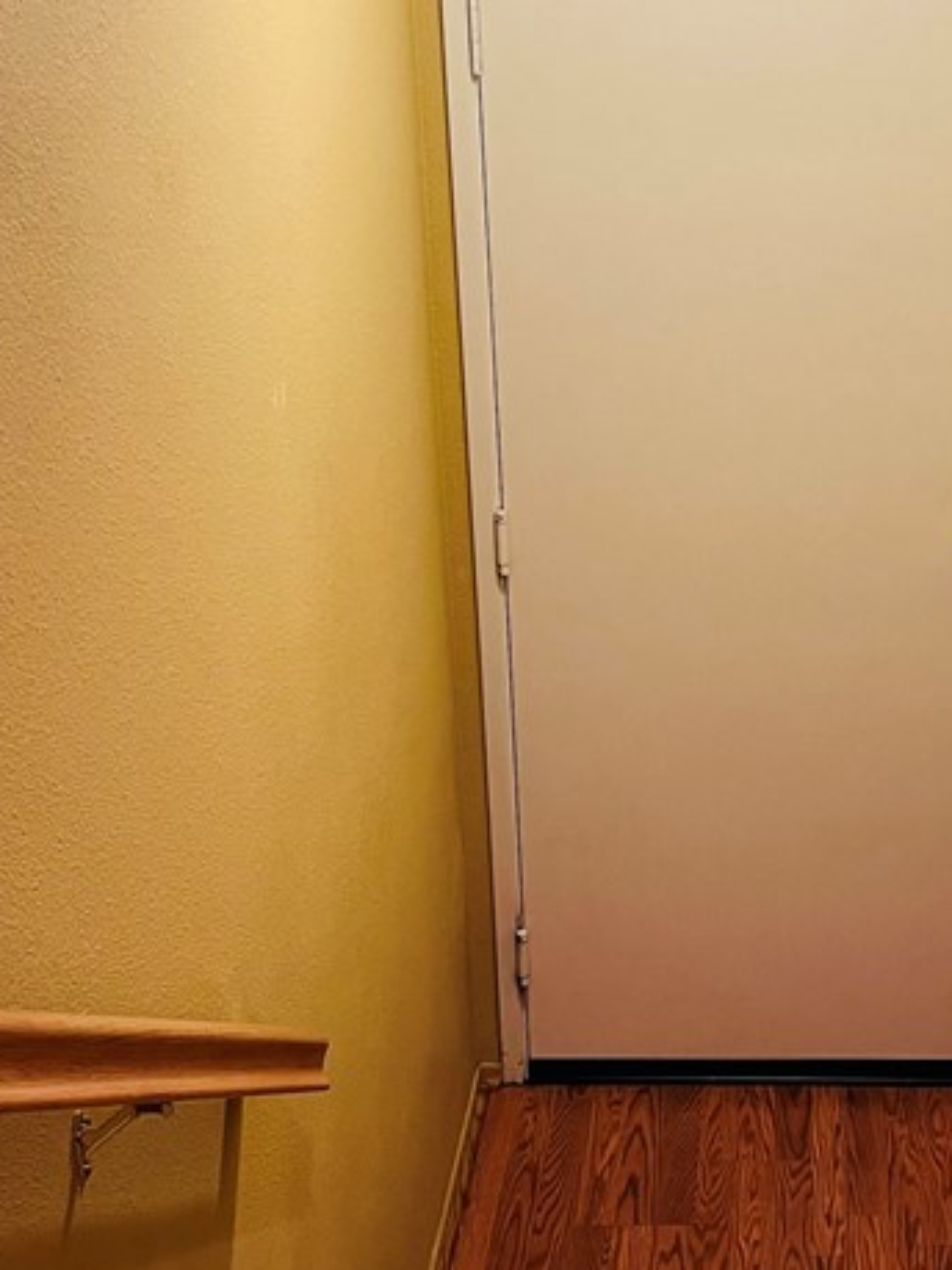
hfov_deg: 24.5
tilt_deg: -25.6
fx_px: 2128
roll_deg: -1.1
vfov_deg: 33.2
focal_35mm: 58
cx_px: 844
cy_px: 708
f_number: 1.6
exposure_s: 1/60
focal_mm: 5.1
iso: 200
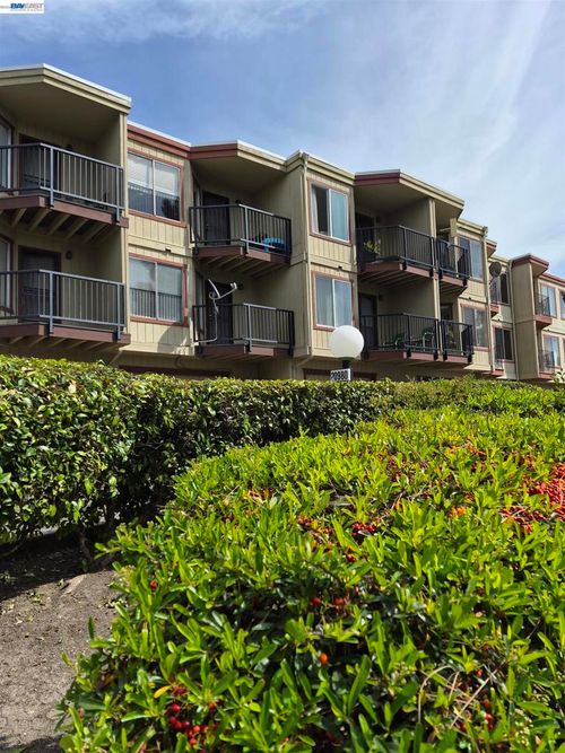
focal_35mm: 23
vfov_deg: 73.9
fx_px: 501
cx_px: 282
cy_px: 376
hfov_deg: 58.9
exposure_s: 1/5856
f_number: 1.8
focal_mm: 5.4
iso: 80
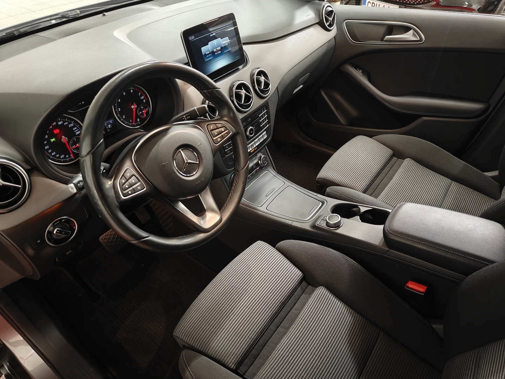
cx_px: 252
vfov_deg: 56.8
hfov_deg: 71.6
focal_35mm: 24
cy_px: 190
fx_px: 350
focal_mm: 5.59
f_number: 1.8
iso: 1250
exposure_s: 1/33
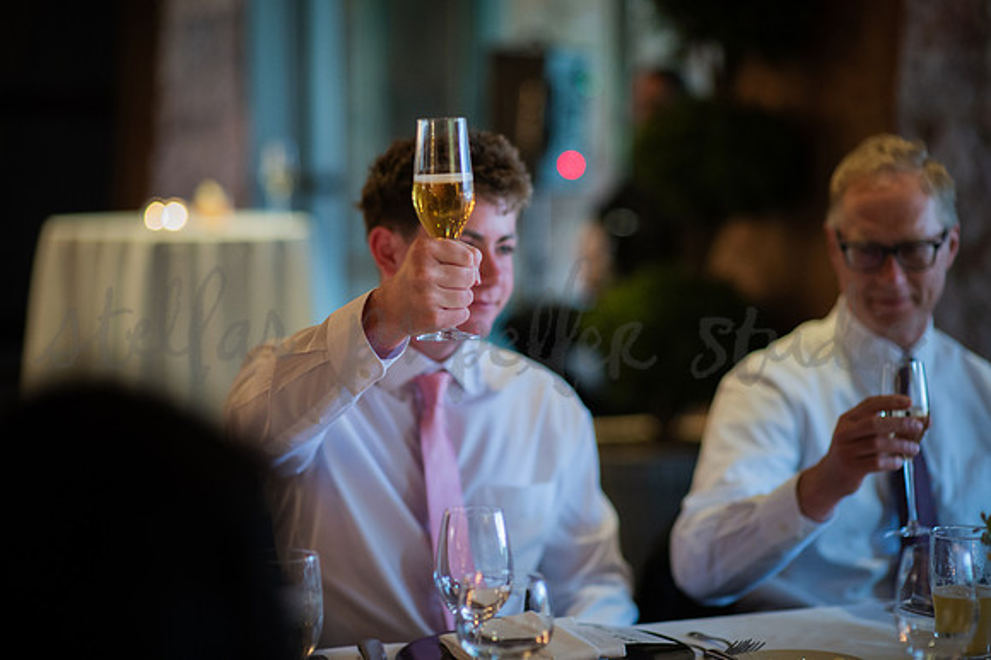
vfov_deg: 16.1
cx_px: 496
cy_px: 330
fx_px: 2338
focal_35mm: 85
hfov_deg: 23.9
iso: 2500
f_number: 1.8
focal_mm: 85
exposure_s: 1/200
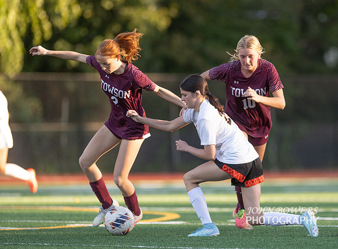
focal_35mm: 403
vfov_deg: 3.7
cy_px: 144
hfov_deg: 4.9
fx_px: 3909
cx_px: 235
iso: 900
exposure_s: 1/1600
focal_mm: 300
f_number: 2.8
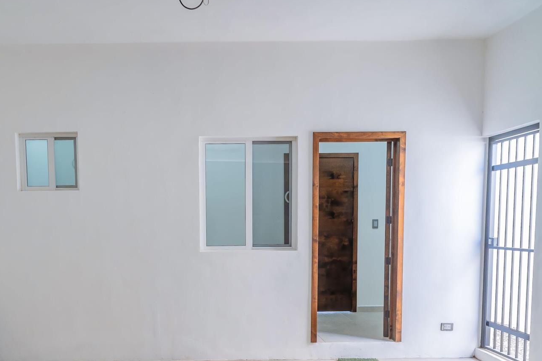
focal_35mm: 32
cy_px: 264
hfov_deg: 58.2
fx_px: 482
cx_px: 215
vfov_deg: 40.1
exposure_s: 1/80
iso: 640
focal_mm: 20
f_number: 5.6
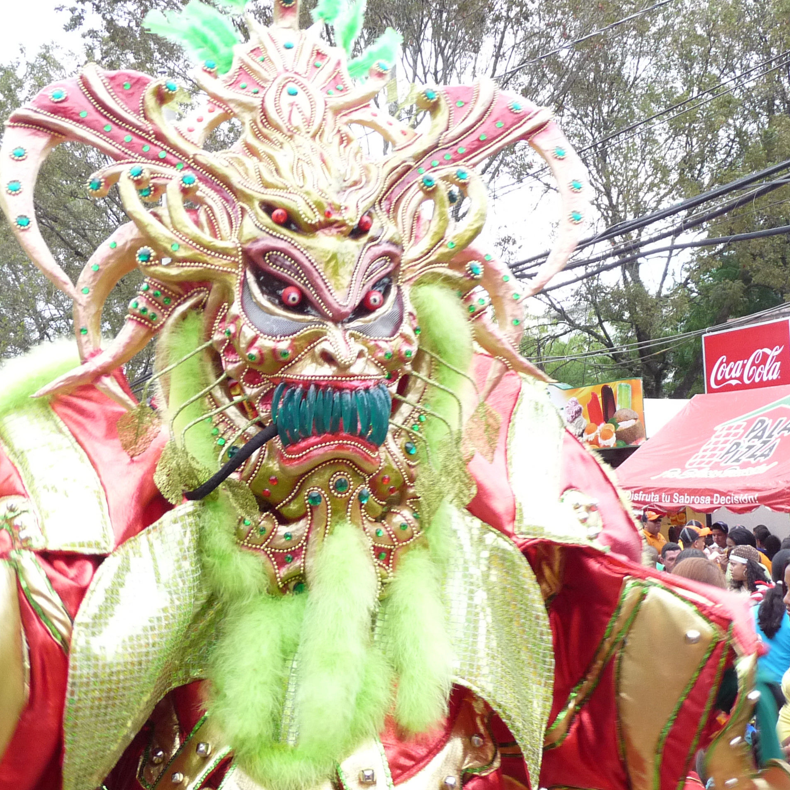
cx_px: 355
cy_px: 397
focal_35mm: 50
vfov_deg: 34.0
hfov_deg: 34.0
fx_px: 1291
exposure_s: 1/60
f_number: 3
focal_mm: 5.3
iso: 200
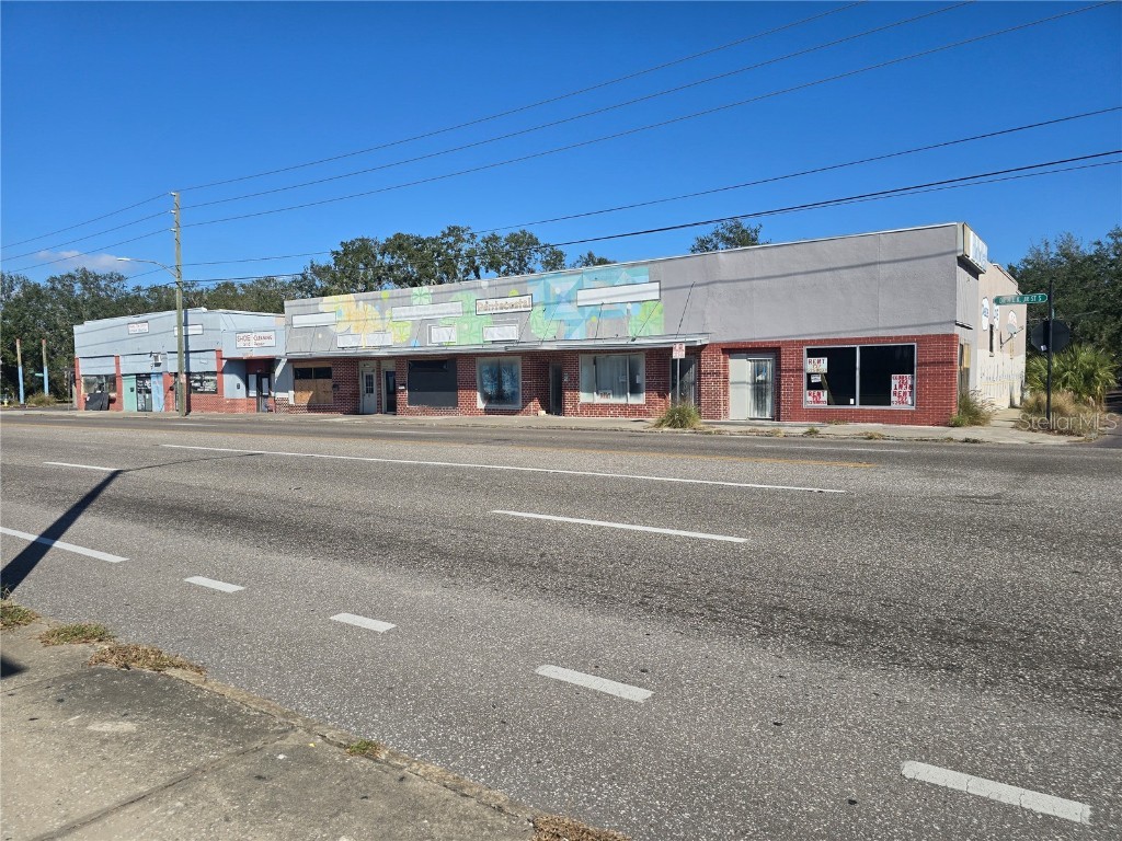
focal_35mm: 23
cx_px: 561
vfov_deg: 58.9
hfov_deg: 73.9
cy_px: 420
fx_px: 745
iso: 12
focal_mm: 6.3
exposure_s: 1/1044
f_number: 1.7
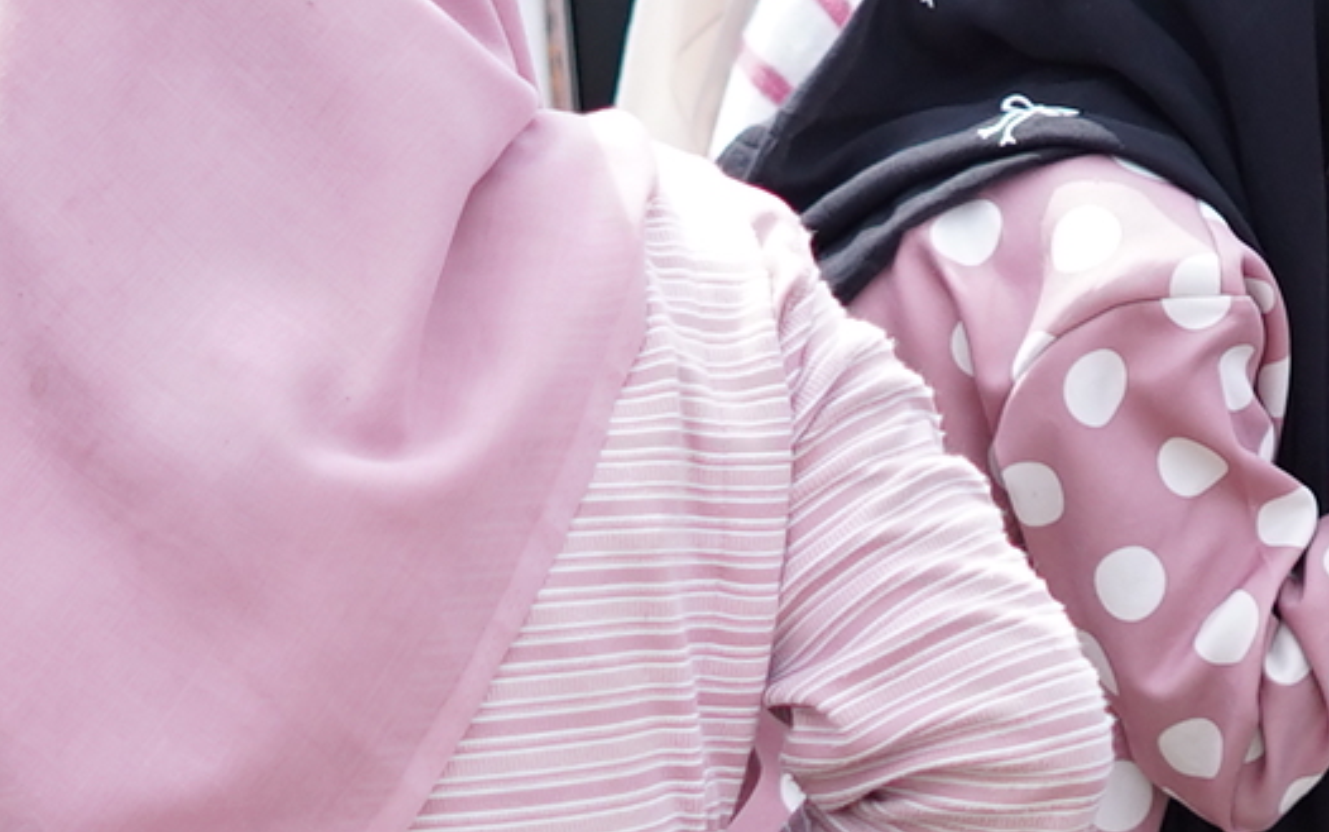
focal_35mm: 291
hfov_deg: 7.0
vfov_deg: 4.5
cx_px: 2367
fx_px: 10542
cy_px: -324
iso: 320
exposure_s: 1/2500
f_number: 2.2
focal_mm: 50
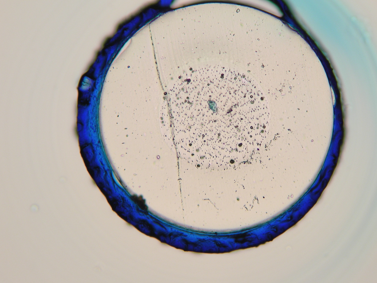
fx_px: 3126
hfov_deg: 6.9
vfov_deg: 5.2
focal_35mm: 287
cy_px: 123
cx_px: 228
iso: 50
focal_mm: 38.3
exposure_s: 1/572
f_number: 6.8
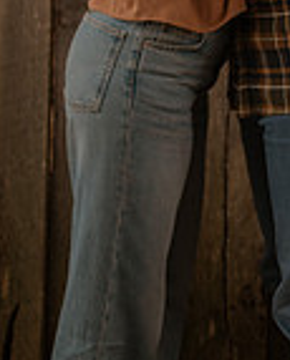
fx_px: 1572
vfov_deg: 12.8
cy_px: -60
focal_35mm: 147
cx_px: 231
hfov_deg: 10.5
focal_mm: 50
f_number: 1.8
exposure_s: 1/125
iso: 250
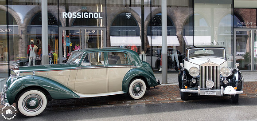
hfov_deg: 65.1
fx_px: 201
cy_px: 59
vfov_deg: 33.4
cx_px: 134
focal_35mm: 31
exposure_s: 1/125
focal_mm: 18
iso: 1250
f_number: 7.1
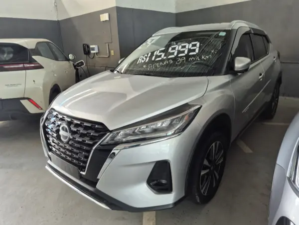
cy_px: 112
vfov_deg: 58.9
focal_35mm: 23
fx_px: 199
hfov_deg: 73.9
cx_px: 150
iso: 200
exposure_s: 1/180
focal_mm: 5.4
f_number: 1.8
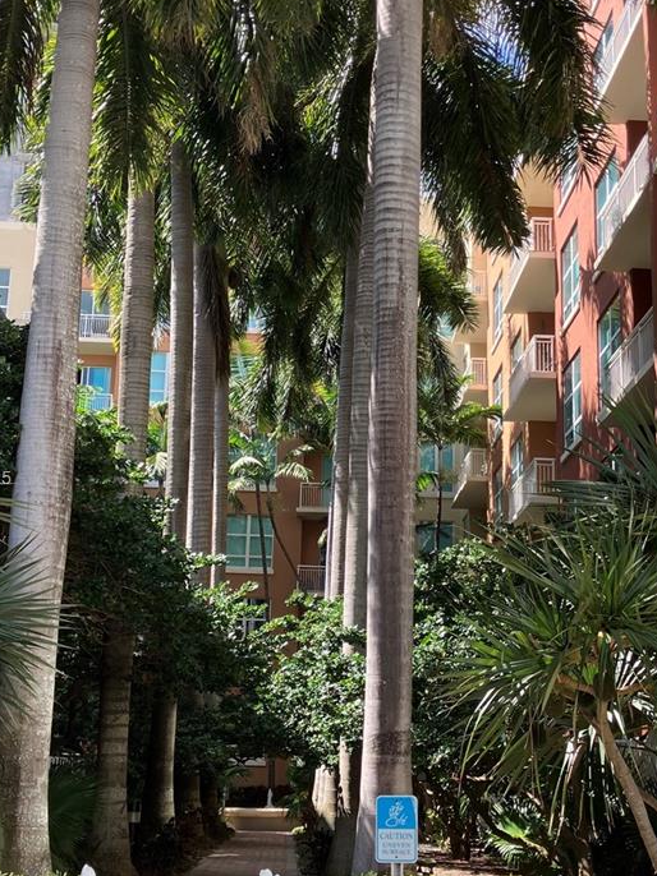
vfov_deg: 38.9
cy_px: 480
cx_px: 350
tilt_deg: +14.1
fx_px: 1241
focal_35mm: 49
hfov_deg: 29.6
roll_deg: -1.4
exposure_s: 1/365
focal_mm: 3.99
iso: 32
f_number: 1.8
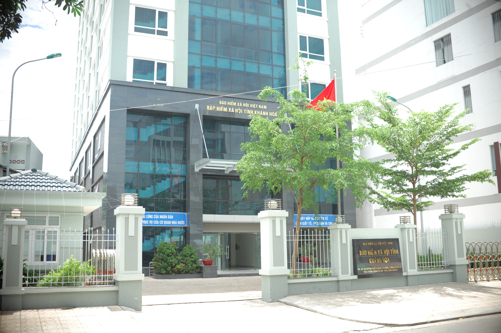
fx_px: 487
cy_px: 166
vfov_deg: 37.8
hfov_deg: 54.5
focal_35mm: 35
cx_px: 250
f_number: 4
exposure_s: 1/400
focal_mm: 35
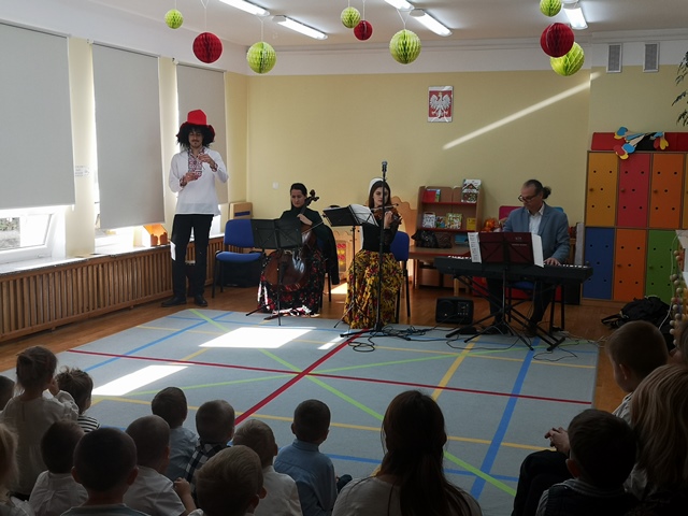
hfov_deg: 45.8
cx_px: 344
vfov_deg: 35.1
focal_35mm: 41
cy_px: 258
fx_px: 815
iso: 50
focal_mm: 3.95
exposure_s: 1/143
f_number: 1.8
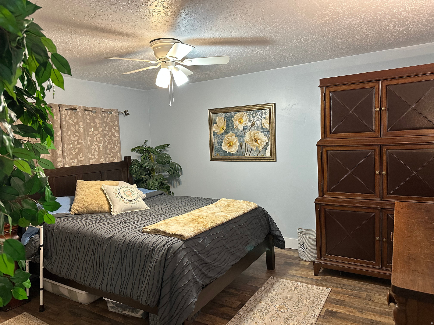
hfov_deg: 71.6
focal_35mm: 24
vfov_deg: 56.8
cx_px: 217
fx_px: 301
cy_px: 162
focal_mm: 6.86
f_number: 1.78
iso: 250
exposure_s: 1/60
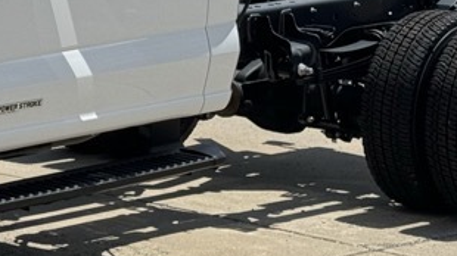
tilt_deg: -2.4
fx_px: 2095
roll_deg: -0.9
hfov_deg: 12.1
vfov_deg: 7.0
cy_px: -54
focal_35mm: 173
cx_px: -103
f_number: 1.78
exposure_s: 1/5848
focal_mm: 6.76
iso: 64
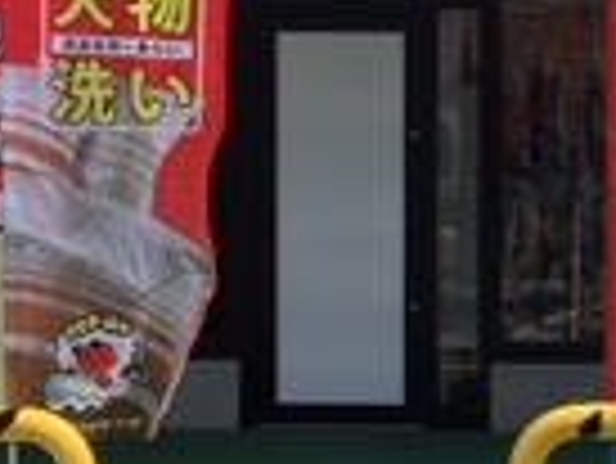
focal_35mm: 135
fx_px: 2404
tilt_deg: +0.2
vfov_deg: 11.0
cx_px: 908
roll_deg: -0.7
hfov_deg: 13.8
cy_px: 167
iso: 25
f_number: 2.2
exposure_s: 1/2262
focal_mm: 4.15
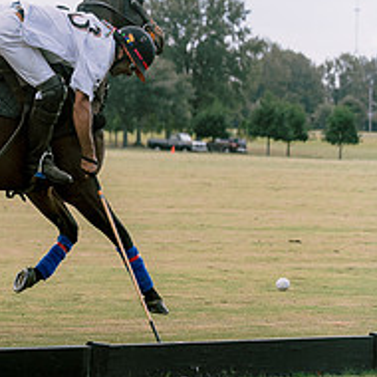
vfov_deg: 7.8
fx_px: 2748
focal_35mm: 223
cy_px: 116
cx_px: -187
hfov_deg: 7.7
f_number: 4
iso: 200
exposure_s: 1/4000
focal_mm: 86
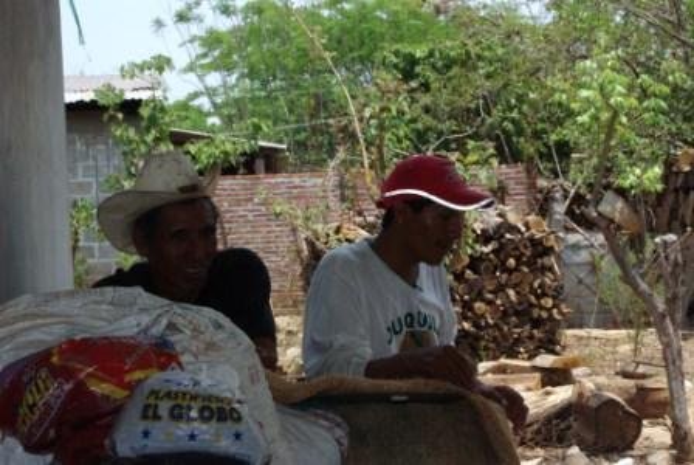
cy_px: 232
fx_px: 1390
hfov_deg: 28.0
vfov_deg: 19.0
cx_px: 347
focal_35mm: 72
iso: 200
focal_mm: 47.5
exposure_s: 1/180
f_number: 13
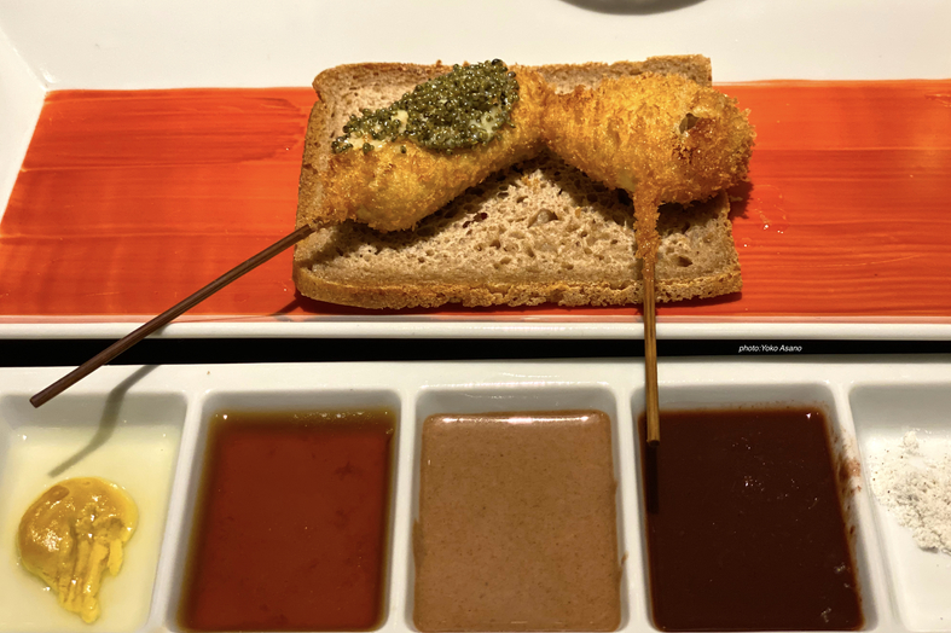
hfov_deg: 36.3
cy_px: 292
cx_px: 482
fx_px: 1452
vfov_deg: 24.6
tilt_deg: -46.9
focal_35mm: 55
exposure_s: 1/50
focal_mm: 6
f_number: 2
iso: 125
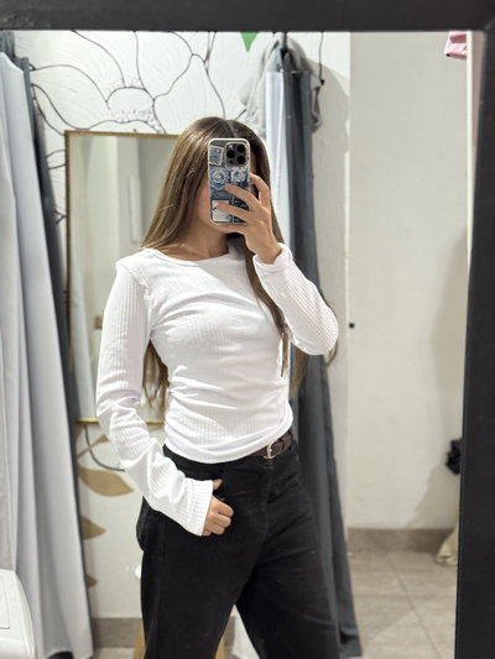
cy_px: 330
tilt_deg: -16.9
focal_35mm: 48
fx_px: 915
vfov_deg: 39.6
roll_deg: -0.6
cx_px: 248
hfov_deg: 30.3
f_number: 1.78
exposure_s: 1/33
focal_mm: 6.76
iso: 250
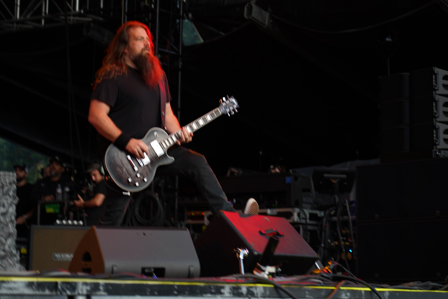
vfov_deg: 13.0
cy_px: 150
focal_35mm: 105
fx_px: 1307
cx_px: 224
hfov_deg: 19.5
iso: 250
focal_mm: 105
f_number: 4
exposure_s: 1/125
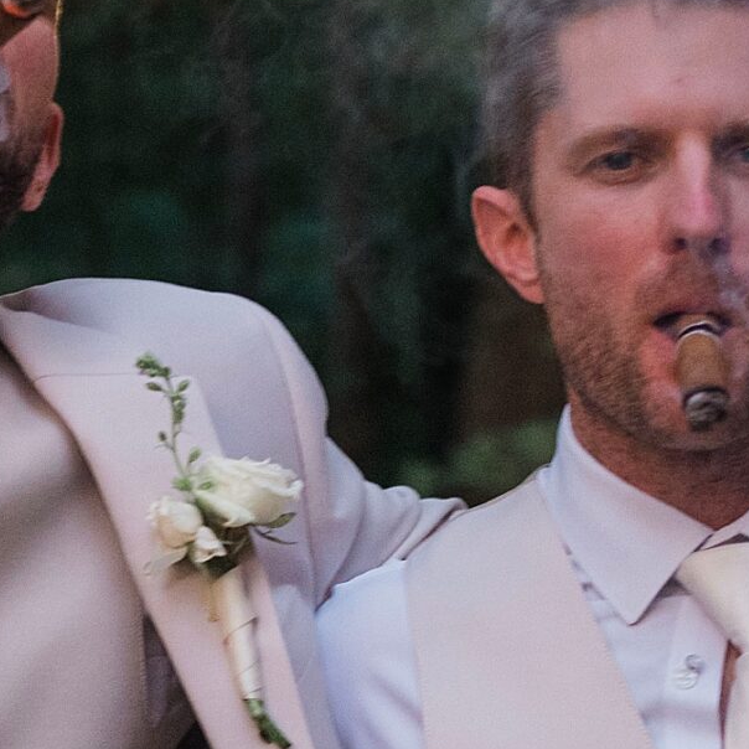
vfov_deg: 9.7
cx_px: -163
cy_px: 720
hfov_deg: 9.6
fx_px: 4406
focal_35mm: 180
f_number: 2.8
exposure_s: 1/125
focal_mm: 50
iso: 2000
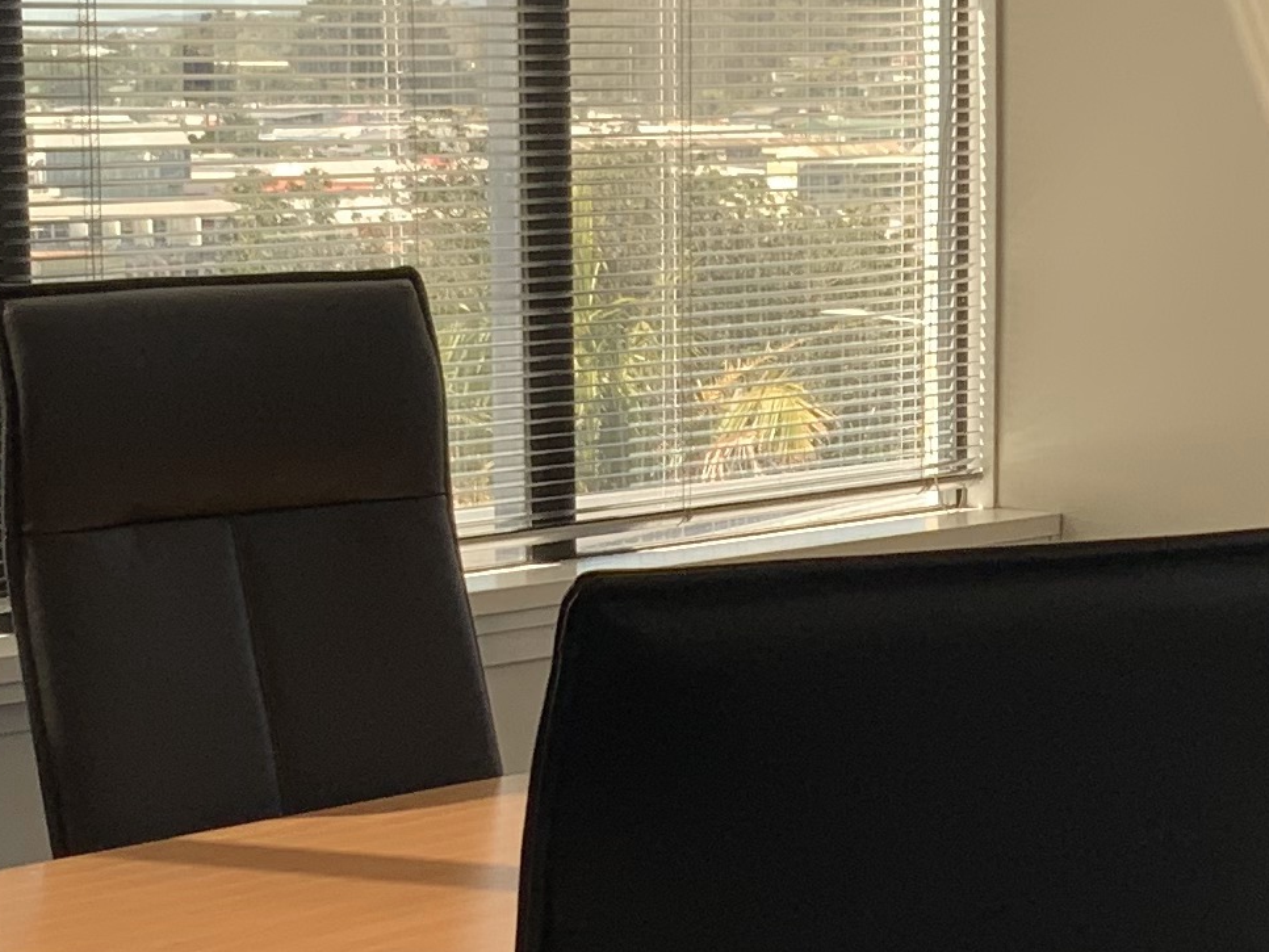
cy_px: 638
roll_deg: -0.8
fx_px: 4437
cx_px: 929
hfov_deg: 16.2
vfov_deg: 12.2
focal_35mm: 121
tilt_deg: -8.1
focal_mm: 3
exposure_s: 1/198
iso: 16
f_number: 1.8
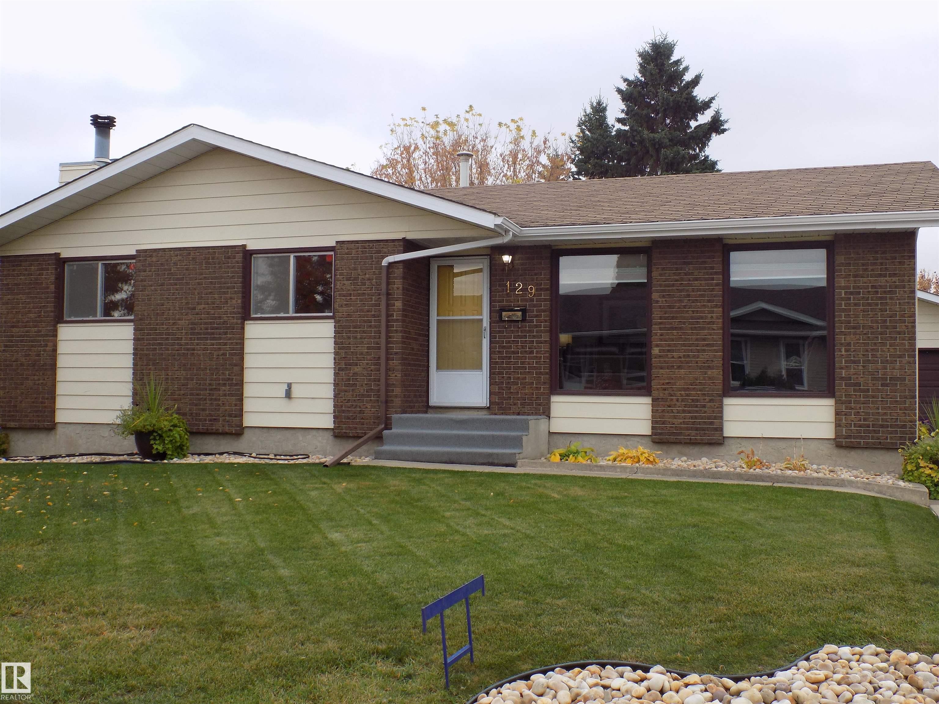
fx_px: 1004
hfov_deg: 50.1
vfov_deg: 38.7
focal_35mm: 37
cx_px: 470
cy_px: 352
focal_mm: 6.6
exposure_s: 1/200
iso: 80
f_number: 3.5
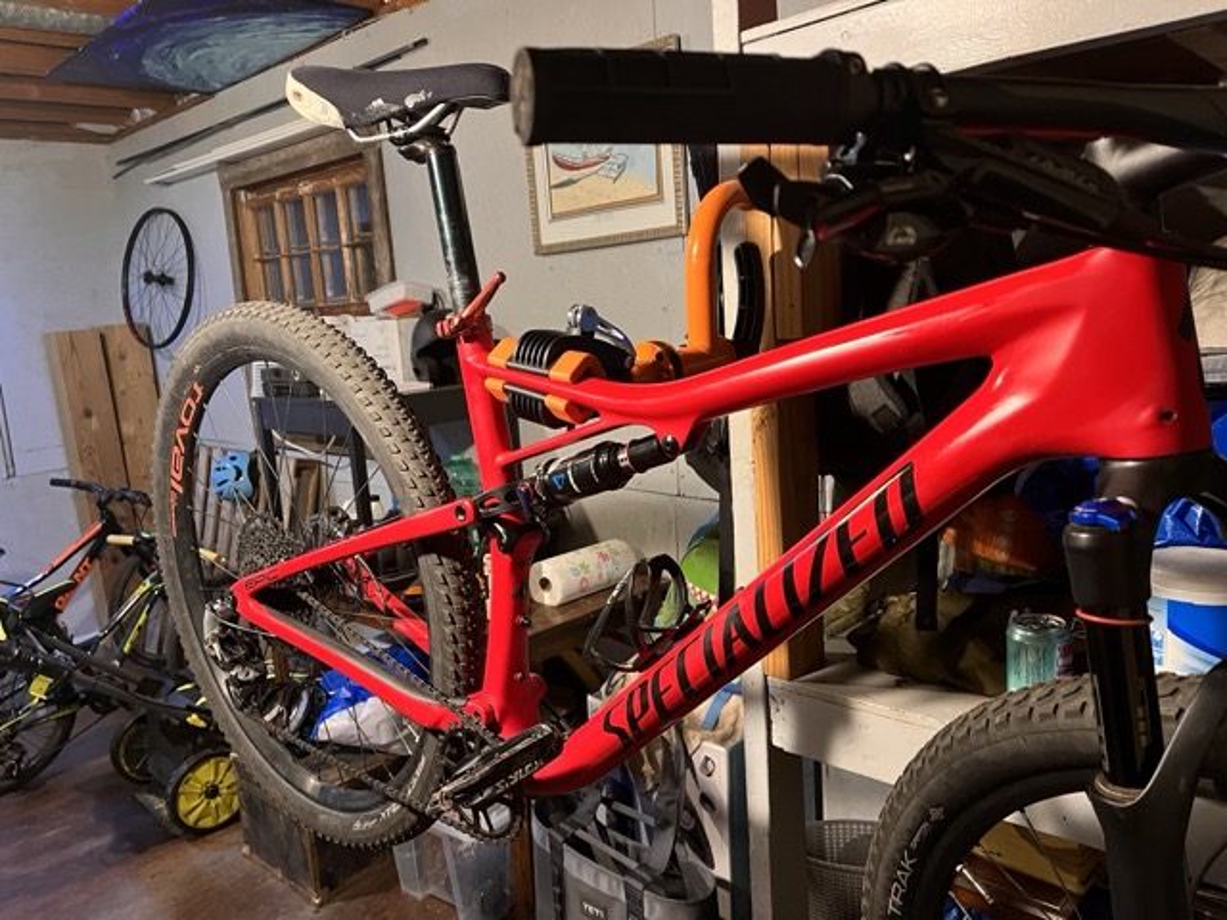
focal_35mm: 26
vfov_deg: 53.1
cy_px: 460
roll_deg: +4.5
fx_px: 922
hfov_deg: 67.3
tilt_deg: -12.4
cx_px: 614
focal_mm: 5.1
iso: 500
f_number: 1.6
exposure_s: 1/40
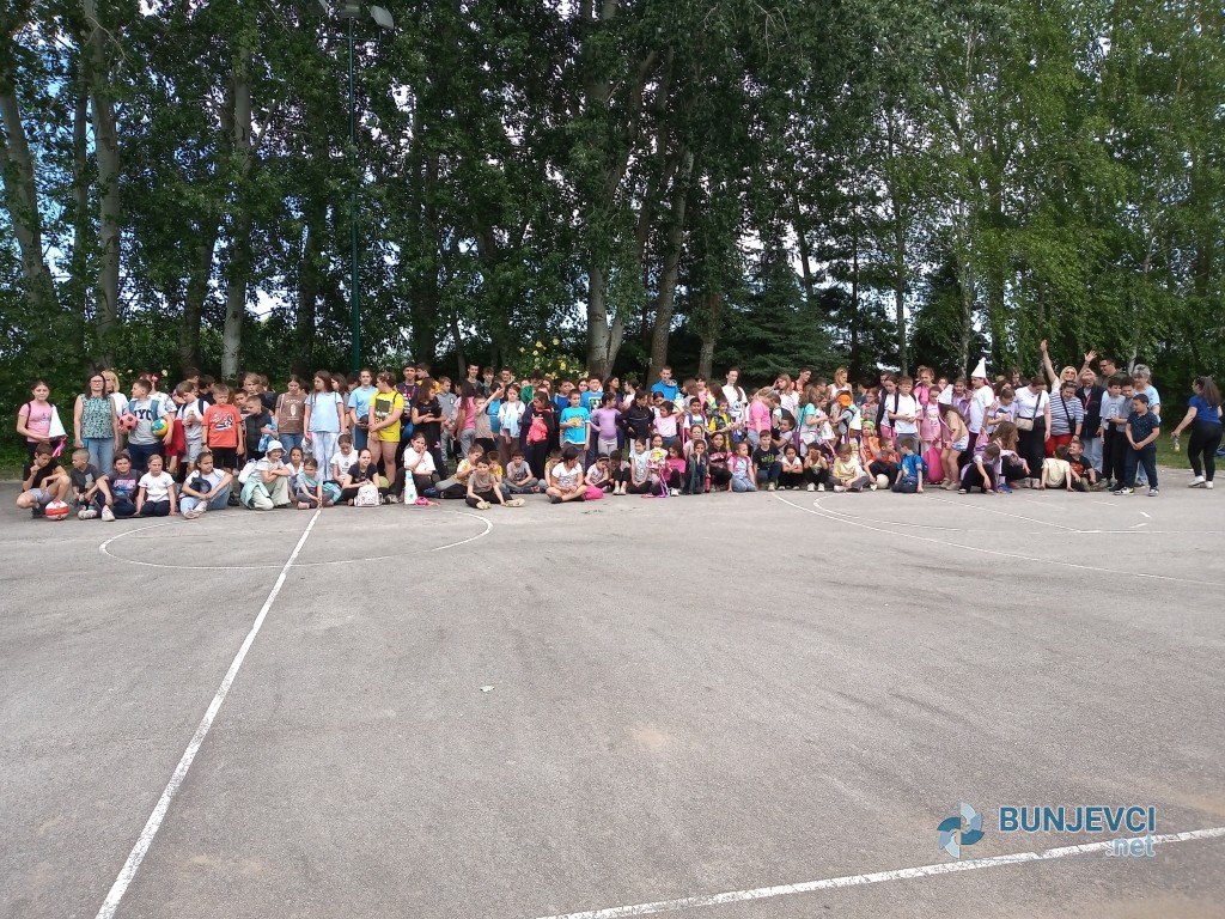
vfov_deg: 66.0
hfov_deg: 81.7
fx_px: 708
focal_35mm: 20
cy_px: 460
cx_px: 612
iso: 112
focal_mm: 3.54
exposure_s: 1/481
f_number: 2
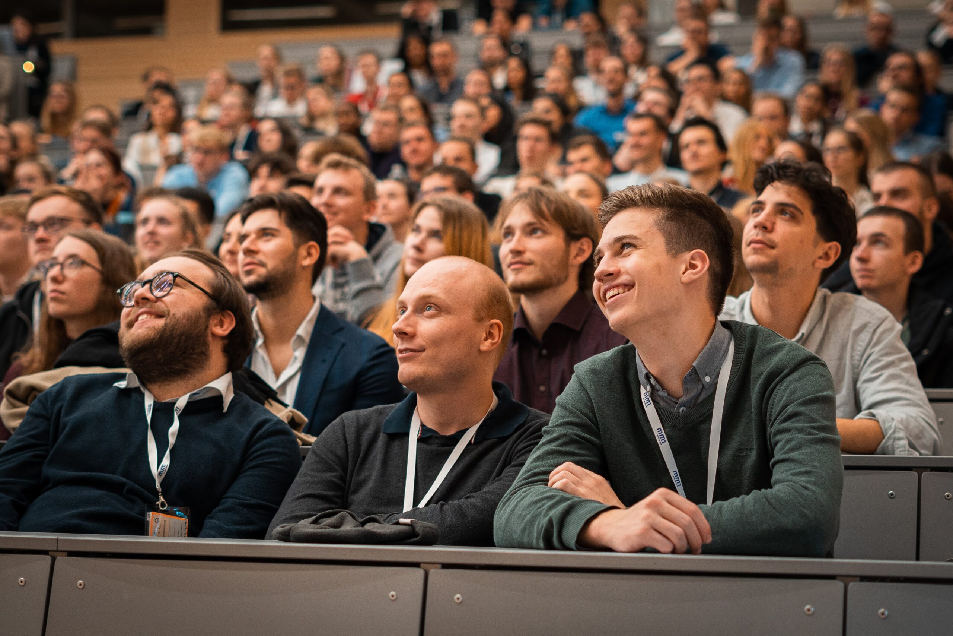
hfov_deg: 27.0
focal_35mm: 75
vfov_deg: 18.2
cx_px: 476
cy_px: 318
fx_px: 1985
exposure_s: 1/160
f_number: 2.2
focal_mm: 50
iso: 640
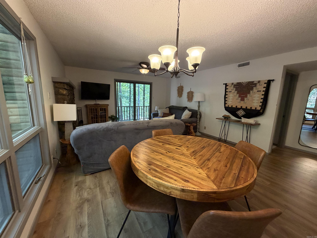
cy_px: 119
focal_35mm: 14
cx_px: 158
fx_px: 128
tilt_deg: -9.5
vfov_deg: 85.7
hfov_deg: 102.1
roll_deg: -0.5
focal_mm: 2.22
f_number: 2.2
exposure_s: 1/60
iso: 320
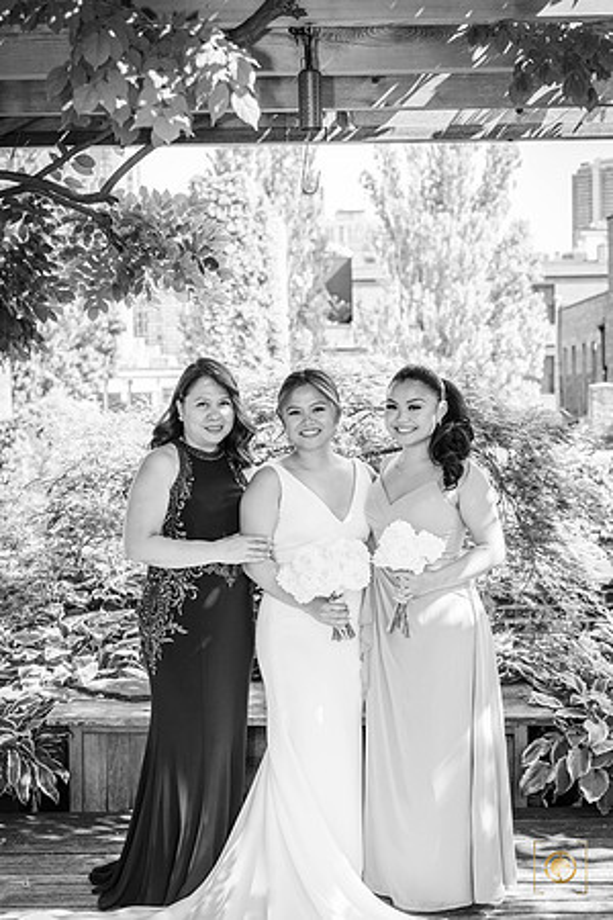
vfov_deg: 40.3
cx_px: 306
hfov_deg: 27.5
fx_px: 1251
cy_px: 460
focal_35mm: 49
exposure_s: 1/250
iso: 320
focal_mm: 49
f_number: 4
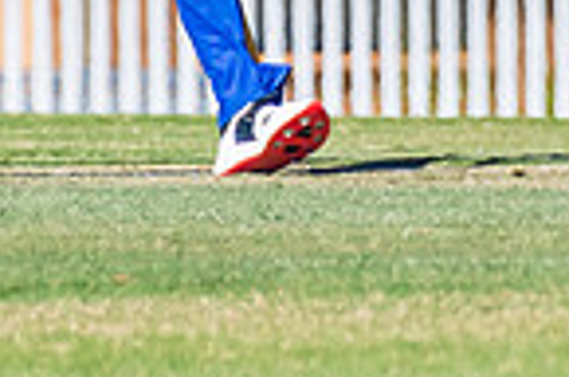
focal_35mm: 3117
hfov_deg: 0.7
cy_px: -356
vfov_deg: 0.4
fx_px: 49158
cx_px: 349
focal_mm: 400
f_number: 7.1
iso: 320
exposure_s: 1/1600
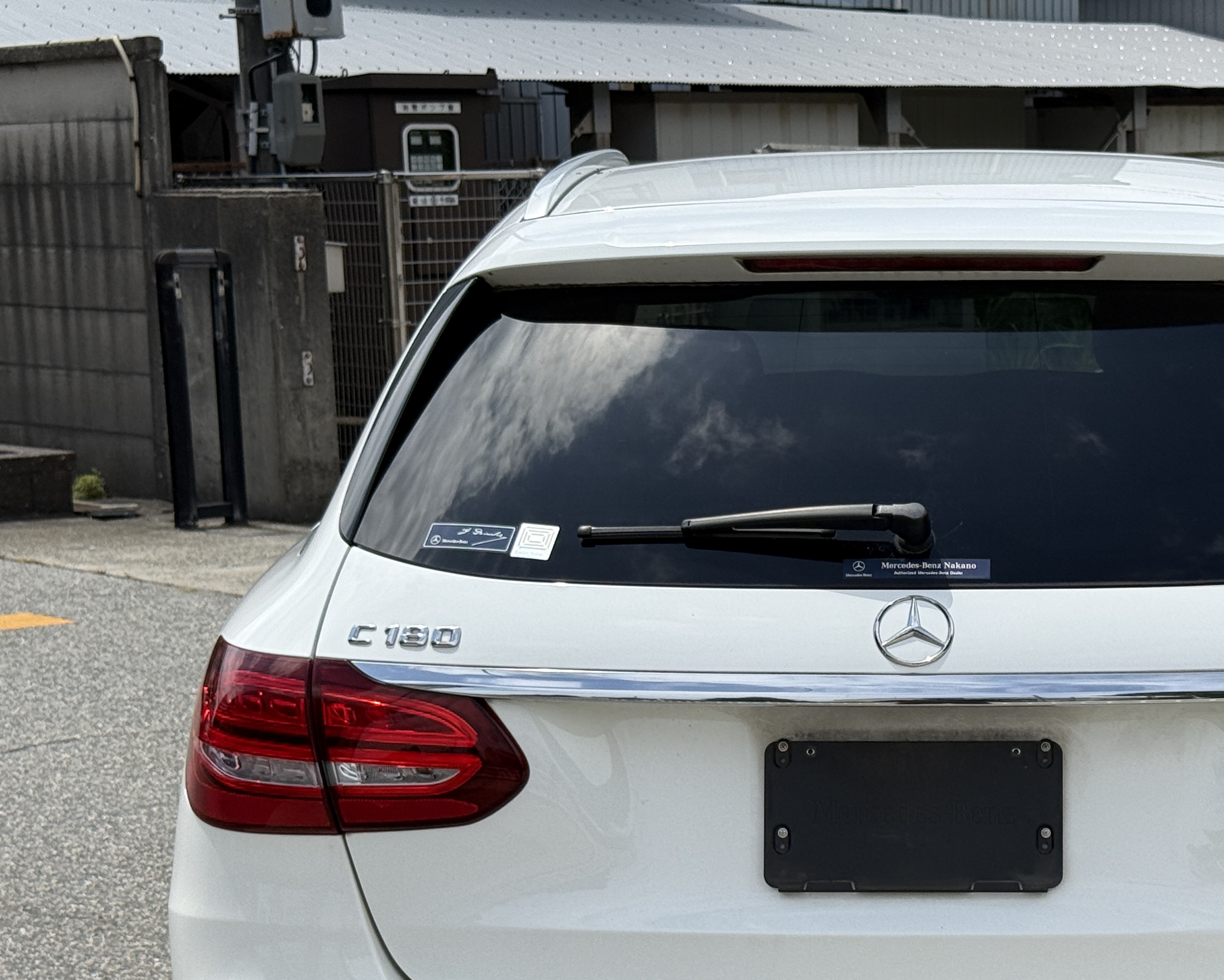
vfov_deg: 19.1
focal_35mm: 80
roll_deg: +1.6
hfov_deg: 23.6
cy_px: 720
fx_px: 2898
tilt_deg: -10.0
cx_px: 921
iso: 80
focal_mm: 6.76
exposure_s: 1/7143
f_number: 1.78
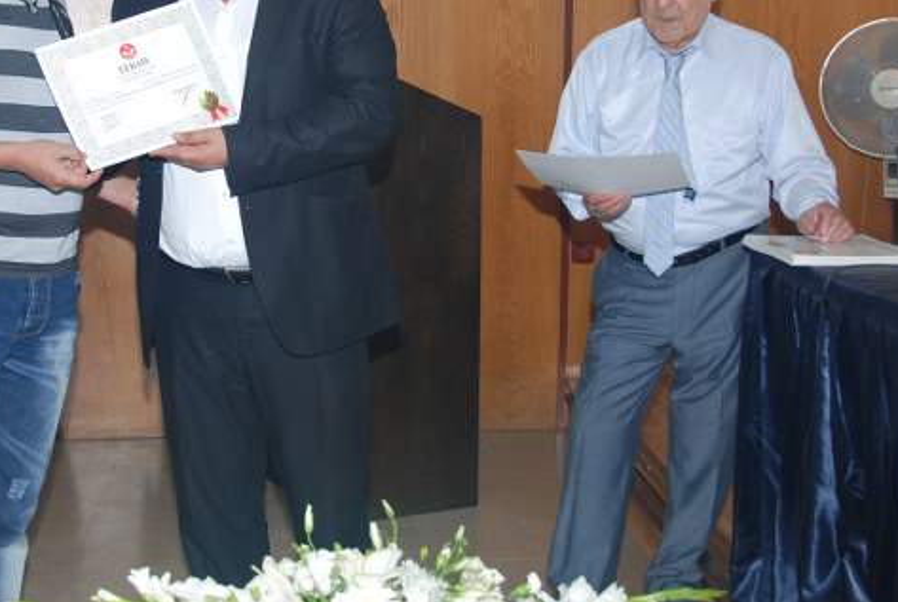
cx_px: 283
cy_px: 174
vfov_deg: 20.6
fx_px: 1649
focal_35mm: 66
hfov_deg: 30.2
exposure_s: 1/60
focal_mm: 26
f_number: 4
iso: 200
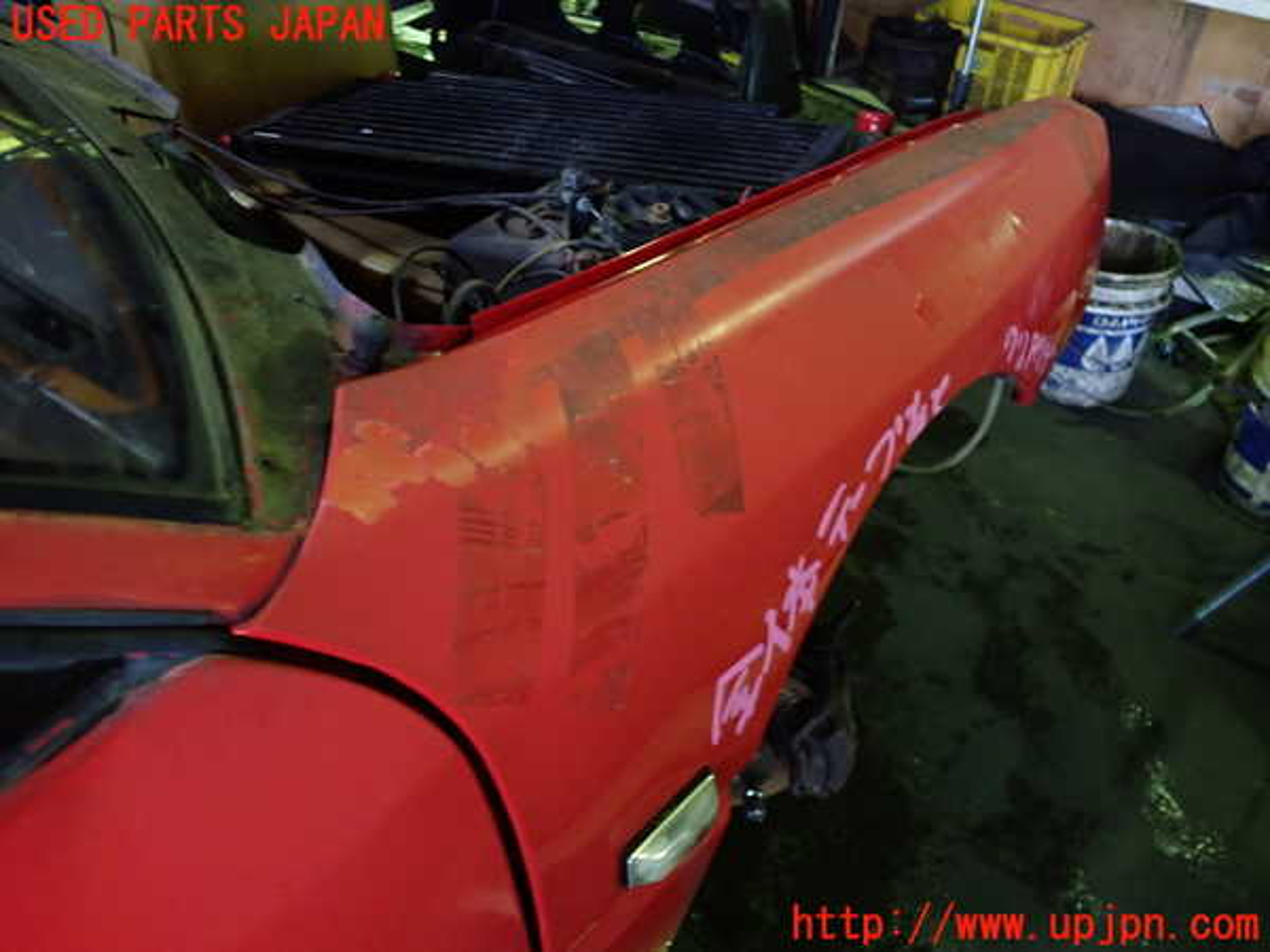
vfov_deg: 46.8
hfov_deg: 60.0
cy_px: 476
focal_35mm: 30
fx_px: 1101
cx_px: 635
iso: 640
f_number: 2.3
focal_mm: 5.4
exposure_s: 1/30
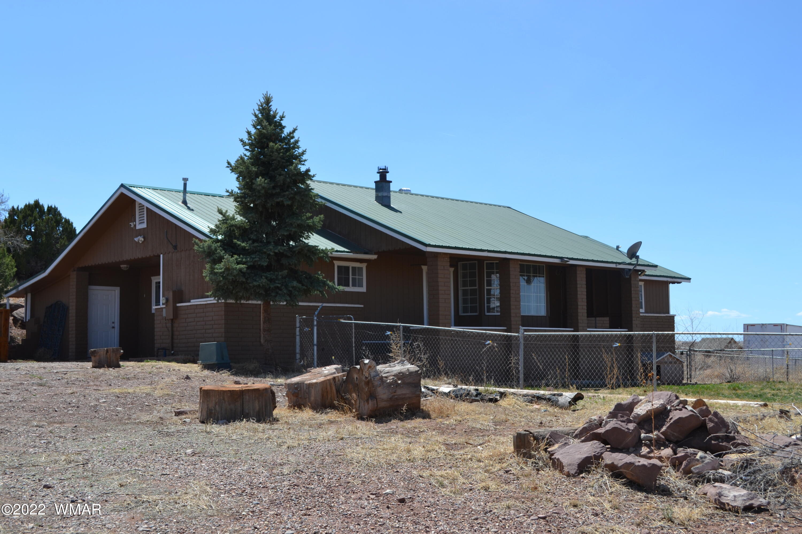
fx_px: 1002
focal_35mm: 45
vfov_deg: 29.9
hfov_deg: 43.6
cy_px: 267
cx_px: 401
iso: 100
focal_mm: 30
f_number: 8
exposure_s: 1/250
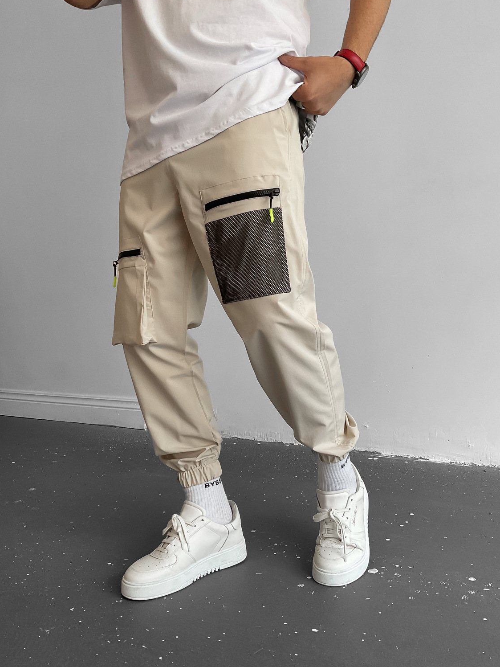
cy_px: 322
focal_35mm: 31
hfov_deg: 45.4
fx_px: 597
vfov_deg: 58.3
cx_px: 248
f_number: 1.8
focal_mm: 3
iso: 50
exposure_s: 1/120
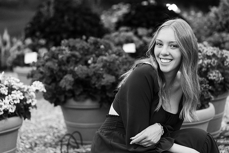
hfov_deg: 23.9
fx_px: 541
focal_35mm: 85
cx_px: 114
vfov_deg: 16.1
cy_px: 76
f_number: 3.2
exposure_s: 1/400
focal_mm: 85
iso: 4000
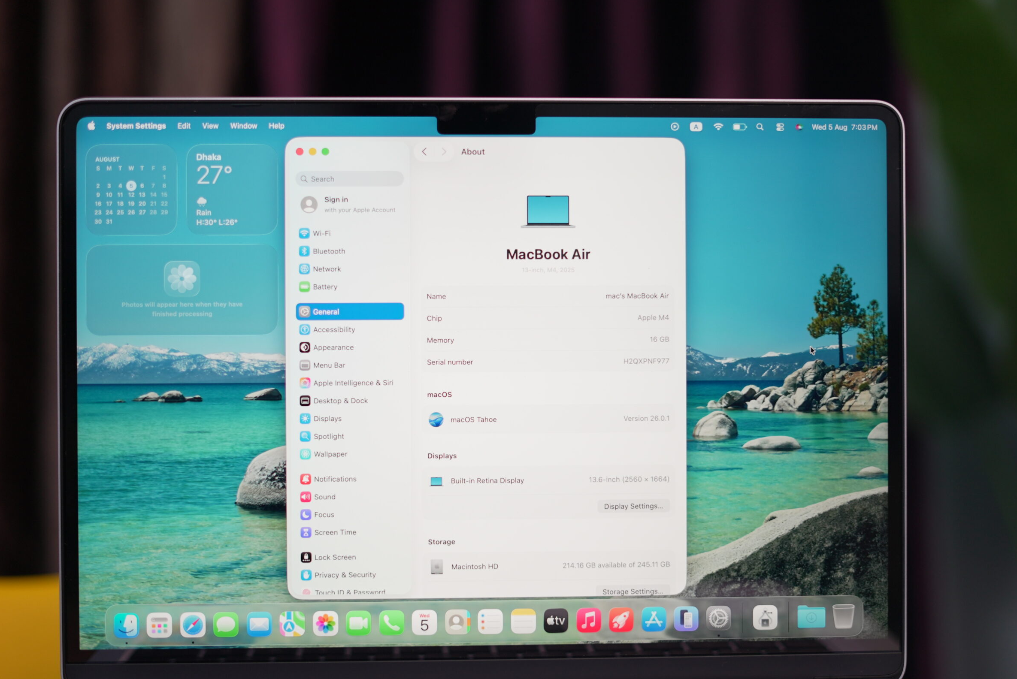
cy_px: 362
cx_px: 507
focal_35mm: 54
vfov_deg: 25.1
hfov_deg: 36.9
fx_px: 1526
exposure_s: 1/100
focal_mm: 50
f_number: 1.8
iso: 320
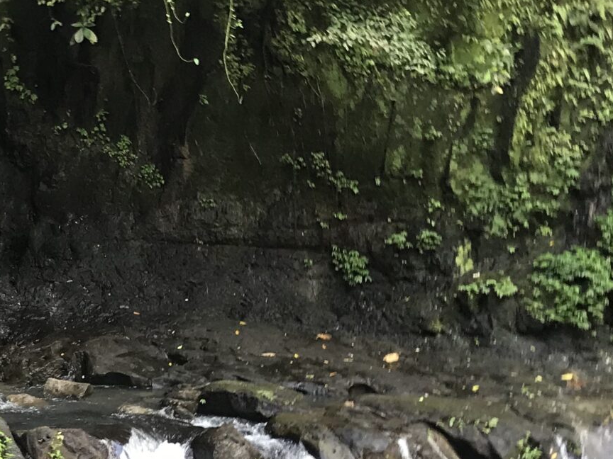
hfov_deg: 22.5
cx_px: -25
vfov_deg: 17.8
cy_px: 270
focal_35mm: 83
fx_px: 1470
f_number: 1.8
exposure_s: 1/33
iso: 20
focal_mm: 3.99
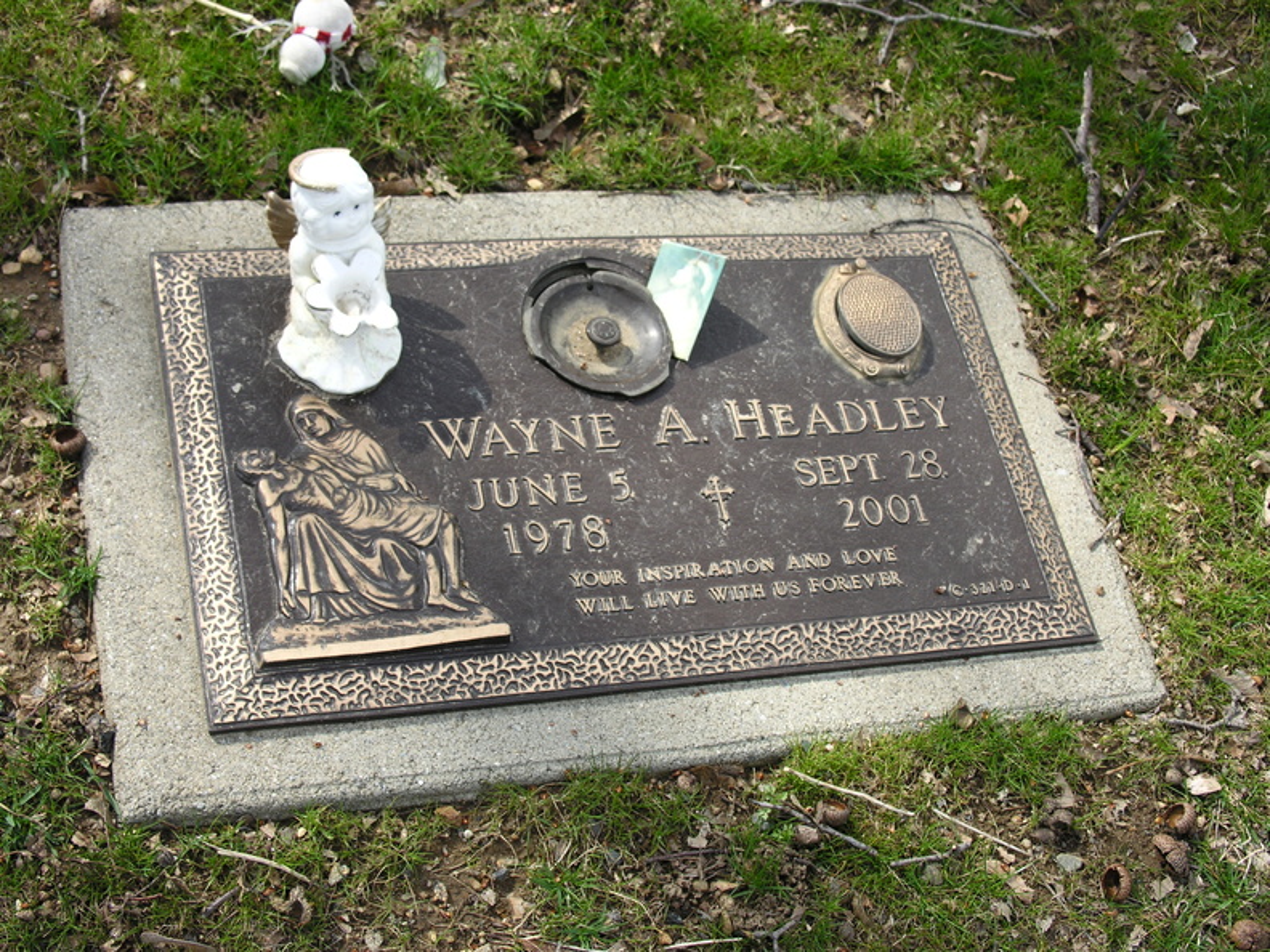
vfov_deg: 27.0
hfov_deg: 35.5
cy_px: 476
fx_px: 1981
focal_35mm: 54
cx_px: 635
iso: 50
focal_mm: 13.8
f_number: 4.4
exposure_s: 1/184
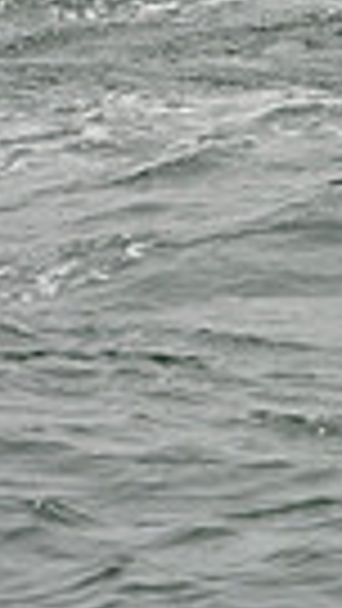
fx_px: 6541
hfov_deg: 2.9
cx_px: 1296
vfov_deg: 5.3
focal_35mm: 406
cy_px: -250
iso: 320
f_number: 10
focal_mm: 90
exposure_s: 1/800
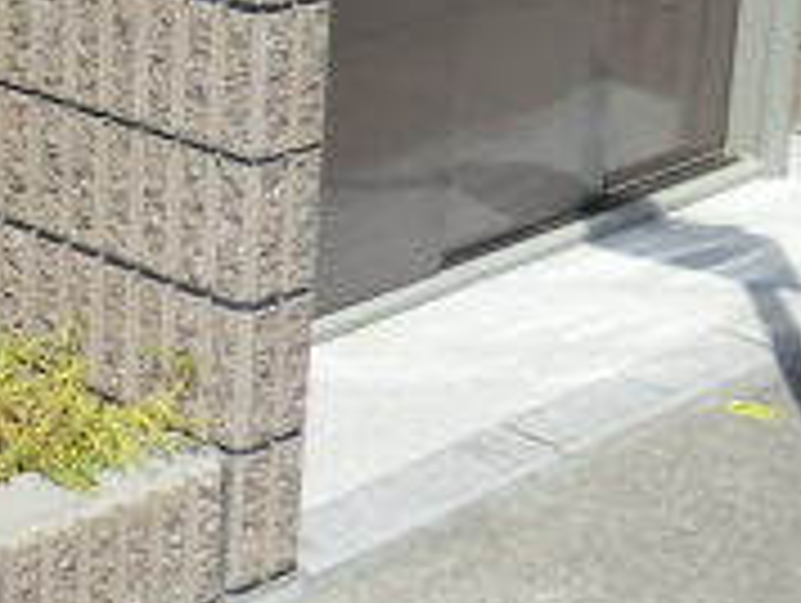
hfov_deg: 17.4
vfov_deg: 13.8
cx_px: -310
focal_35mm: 104
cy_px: -122
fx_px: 2410
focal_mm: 5.2
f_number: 7.9
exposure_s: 1/200
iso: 80
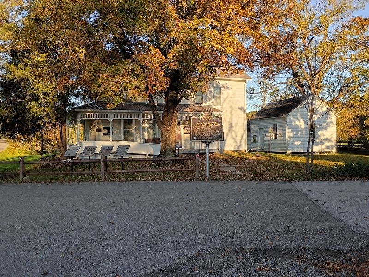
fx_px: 309
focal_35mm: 29
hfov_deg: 61.7
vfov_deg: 48.2
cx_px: 184
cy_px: 138
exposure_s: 1/258
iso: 100
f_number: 1.8
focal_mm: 4.27
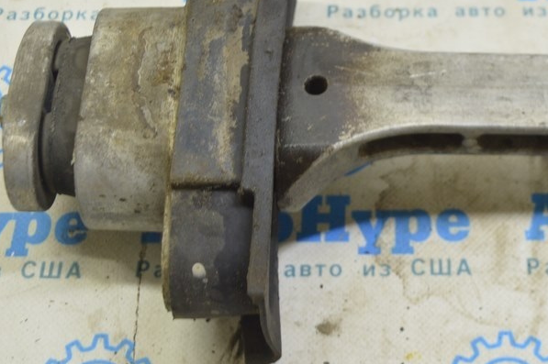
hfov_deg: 27.8
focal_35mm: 72
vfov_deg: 18.9
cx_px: 396
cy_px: 133
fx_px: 1095
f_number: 5.6
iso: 400
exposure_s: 1/20
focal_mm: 28
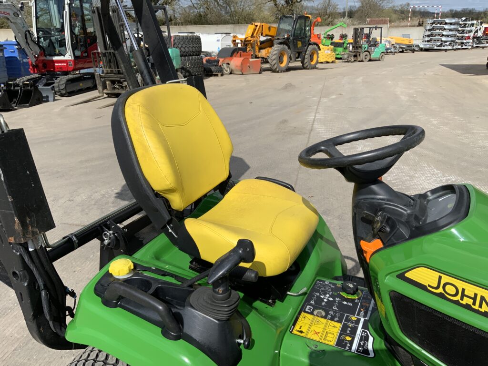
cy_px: 183
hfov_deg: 61.7
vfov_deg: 48.2
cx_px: 244
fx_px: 409
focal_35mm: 29
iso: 20
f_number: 1.8
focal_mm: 3
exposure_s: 1/3125
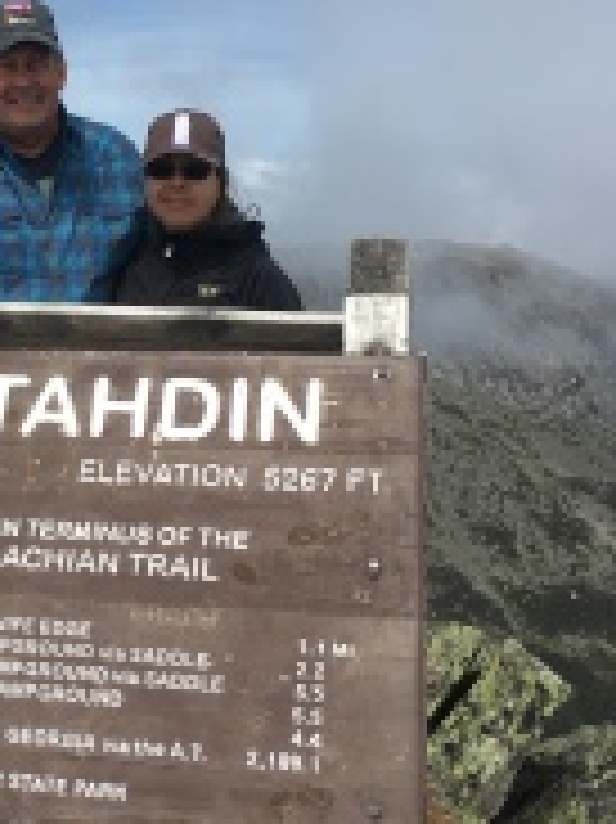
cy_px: 369
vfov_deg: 33.2
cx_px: 27
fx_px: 1378
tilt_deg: -7.7
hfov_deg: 24.3
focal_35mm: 58
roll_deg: +1.7
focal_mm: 4.15
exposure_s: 1/2653
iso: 25
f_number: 2.2
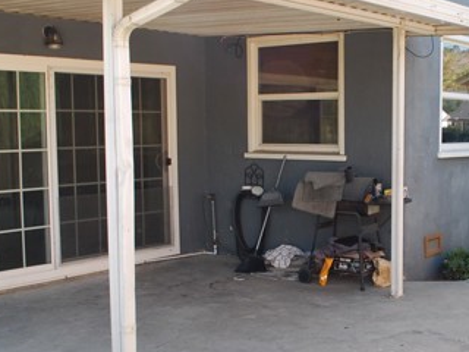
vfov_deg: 28.0
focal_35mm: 52
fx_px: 705
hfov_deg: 36.2
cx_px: 333
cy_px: 186
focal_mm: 18
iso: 180
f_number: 5.6
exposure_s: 1/125
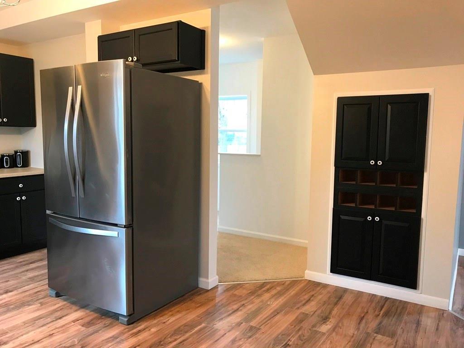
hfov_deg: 63.4
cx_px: 232
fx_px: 375
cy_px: 174
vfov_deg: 49.7
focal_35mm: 28
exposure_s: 1/20
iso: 40
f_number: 1.8
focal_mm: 3.99
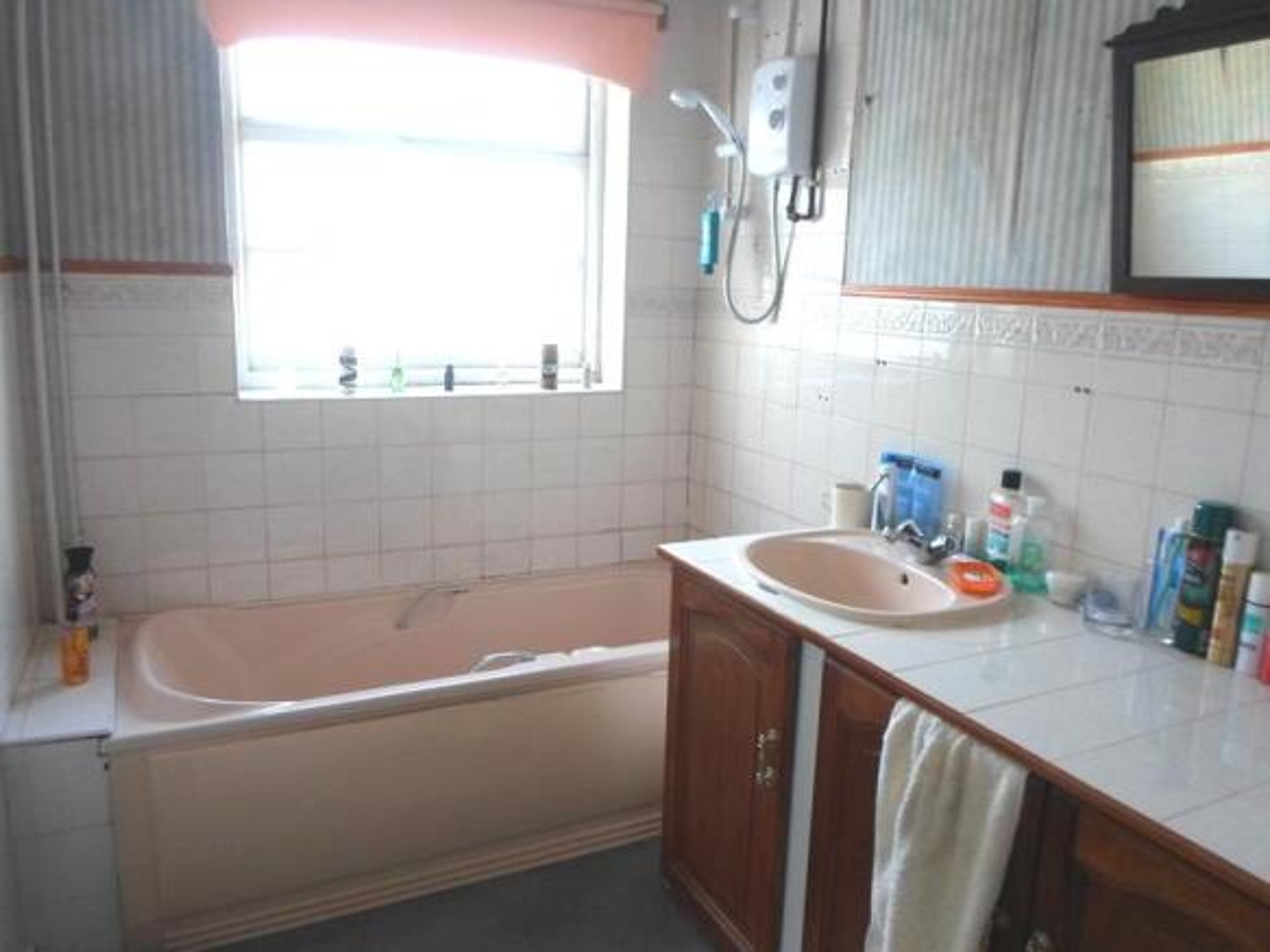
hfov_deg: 69.4
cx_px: 635
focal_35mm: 25
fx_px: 917
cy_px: 476
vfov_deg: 54.9
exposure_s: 1/30
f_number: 2.5
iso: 80
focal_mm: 4.5
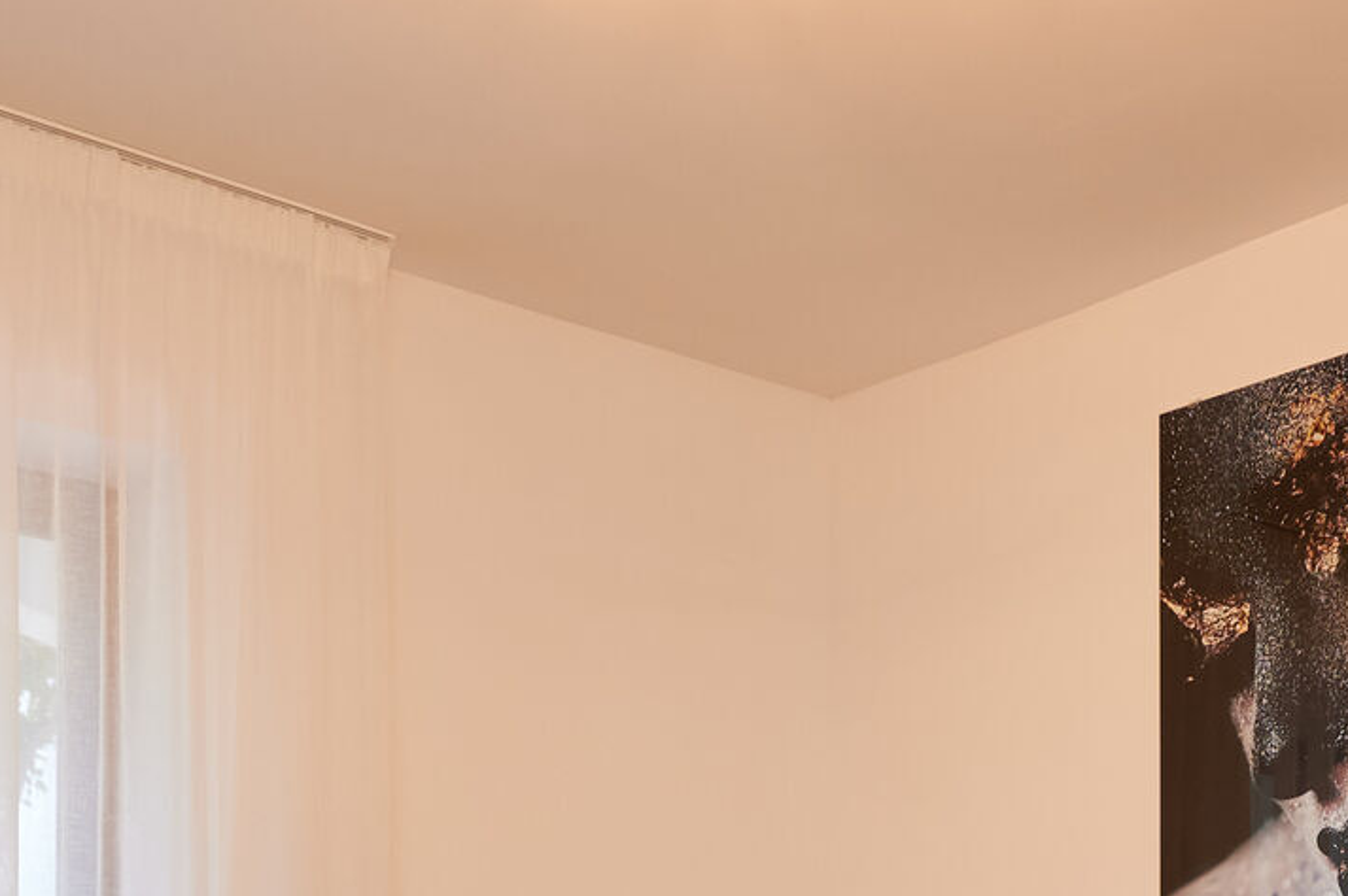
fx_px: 2058
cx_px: 917
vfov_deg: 22.3
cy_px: 1135
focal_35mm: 55
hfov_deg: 35.9
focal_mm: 14
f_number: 8
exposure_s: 1/25
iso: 400
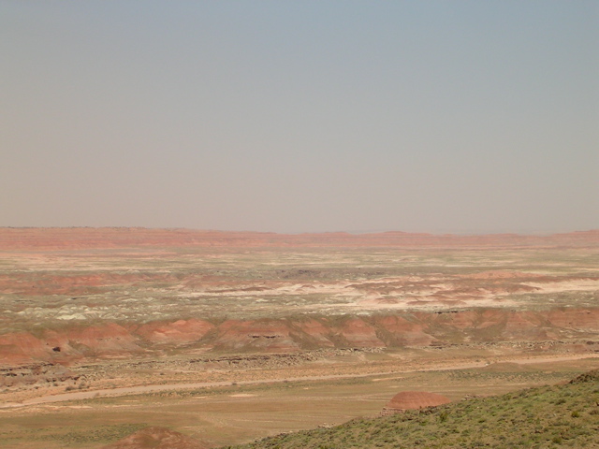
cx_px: 300
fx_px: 1990
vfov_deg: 12.9
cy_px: 224
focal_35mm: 115
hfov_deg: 17.1
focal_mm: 17.4
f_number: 4.9
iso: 50
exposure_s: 1/565
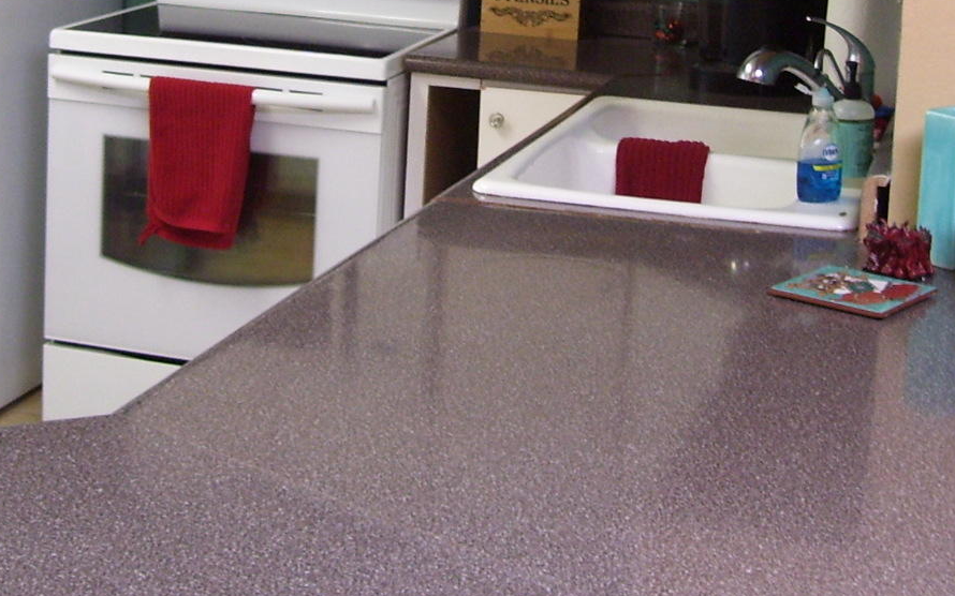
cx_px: 428
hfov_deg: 29.0
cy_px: -11
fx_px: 1848
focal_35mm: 71
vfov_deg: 17.9
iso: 160
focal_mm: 6
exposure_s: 1/30
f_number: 2.7
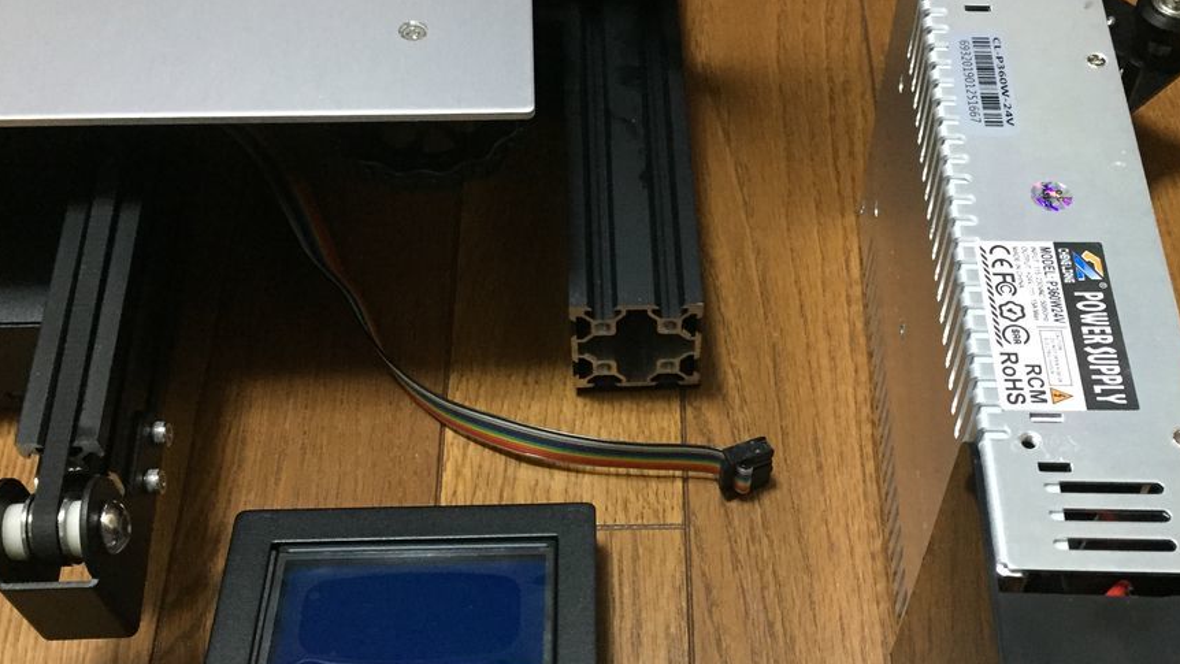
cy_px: 481
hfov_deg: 46.2
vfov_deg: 26.8
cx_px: 680
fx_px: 1377
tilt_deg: -58.8
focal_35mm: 44
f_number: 2.2
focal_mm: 4.15
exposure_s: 1/24
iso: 250
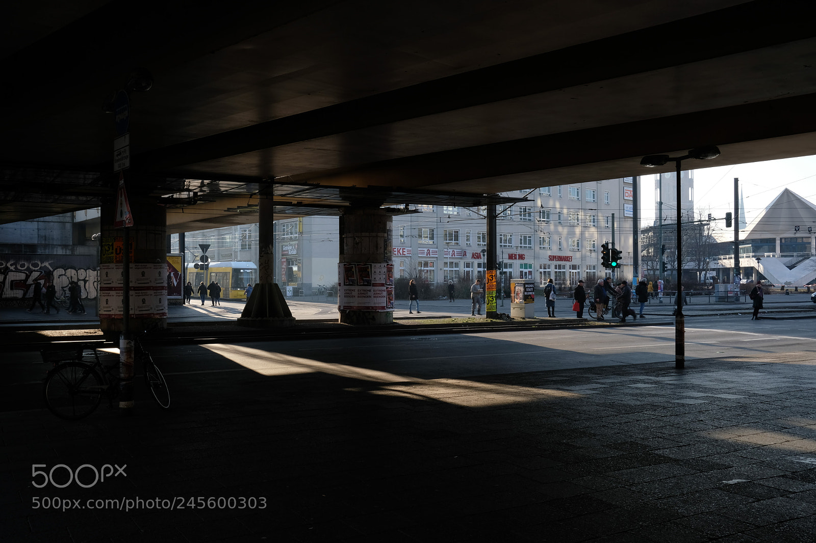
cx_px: 408
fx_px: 793
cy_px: 272
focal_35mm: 35
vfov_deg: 37.8
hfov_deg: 54.4
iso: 200
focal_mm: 23
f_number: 14
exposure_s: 1/40
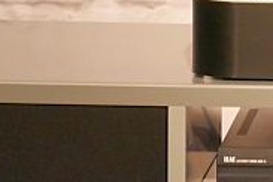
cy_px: 272
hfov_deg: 2.3
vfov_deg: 1.6
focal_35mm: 885
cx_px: 416
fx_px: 6711
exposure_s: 1/100
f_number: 5.4
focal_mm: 97
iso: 3200
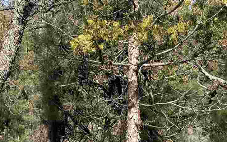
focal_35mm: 107
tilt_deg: +5.2
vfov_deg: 11.9
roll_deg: -2.3
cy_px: 185
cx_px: -81
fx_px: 662
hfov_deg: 18.0
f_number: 1.78
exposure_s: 1/1493
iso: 80
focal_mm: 6.76
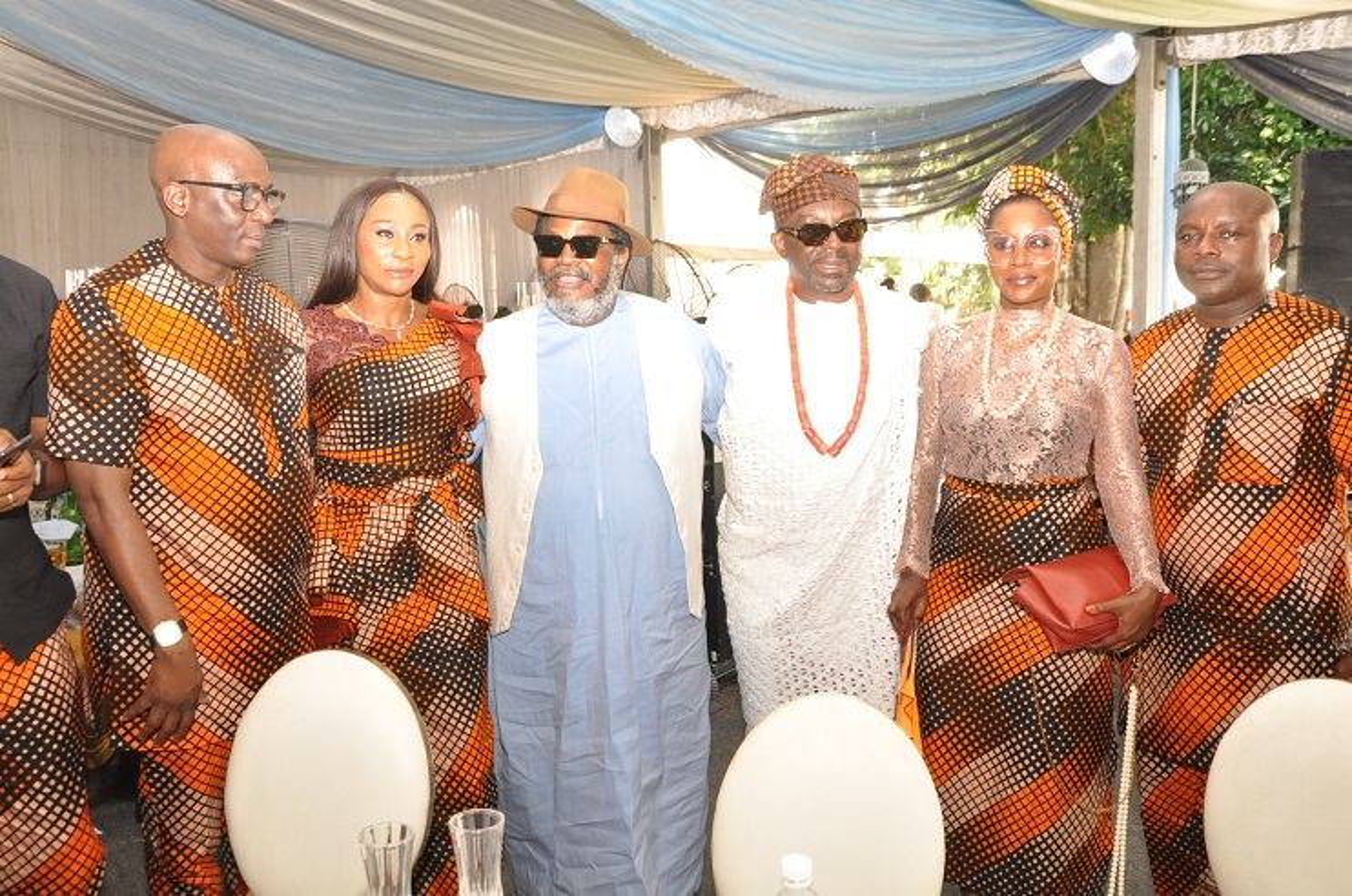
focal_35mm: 33
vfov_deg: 39.8
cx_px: 676
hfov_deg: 57.3
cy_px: 448
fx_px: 1237
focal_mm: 22
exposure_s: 1/200
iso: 1600
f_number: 8
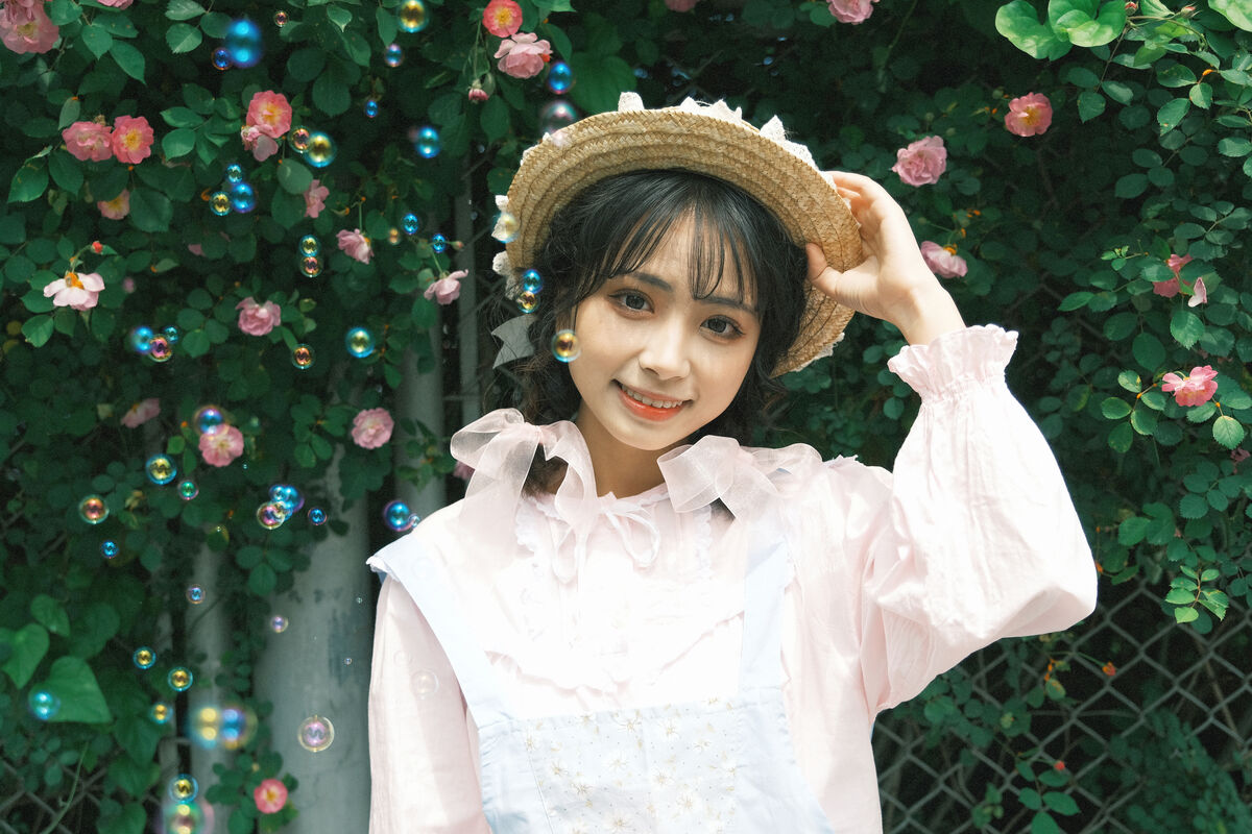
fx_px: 1426
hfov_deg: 47.4
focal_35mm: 41
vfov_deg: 32.6
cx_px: 626
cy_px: 417
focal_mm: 27.4
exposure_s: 1/1000
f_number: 2.8
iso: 160
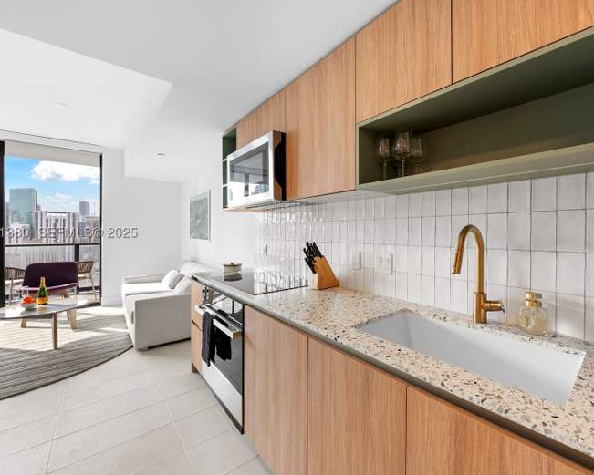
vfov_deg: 84.0
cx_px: 320
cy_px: 234
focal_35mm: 15
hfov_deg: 96.6
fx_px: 264
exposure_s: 1/40
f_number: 8
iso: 400
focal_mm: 13
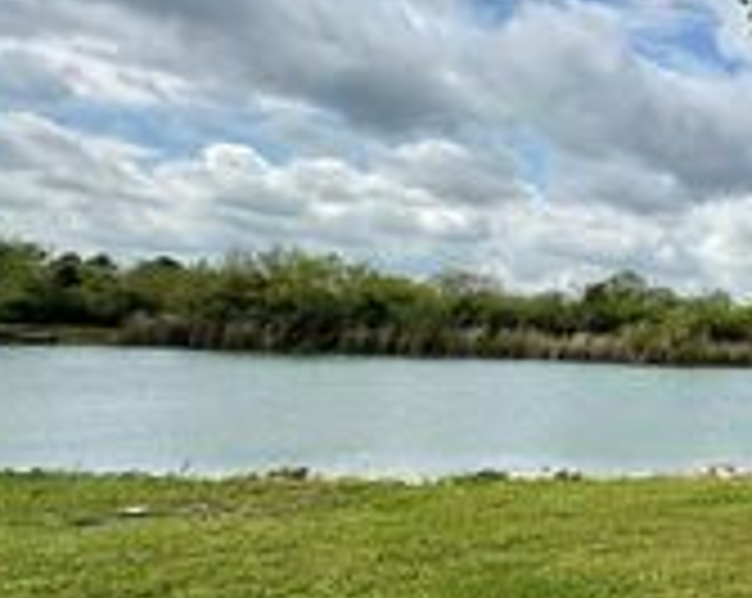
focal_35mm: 41
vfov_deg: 36.4
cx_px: 1063
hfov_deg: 30.6
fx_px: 911
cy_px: 268
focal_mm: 2.22
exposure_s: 1/2506
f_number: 2.2
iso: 50
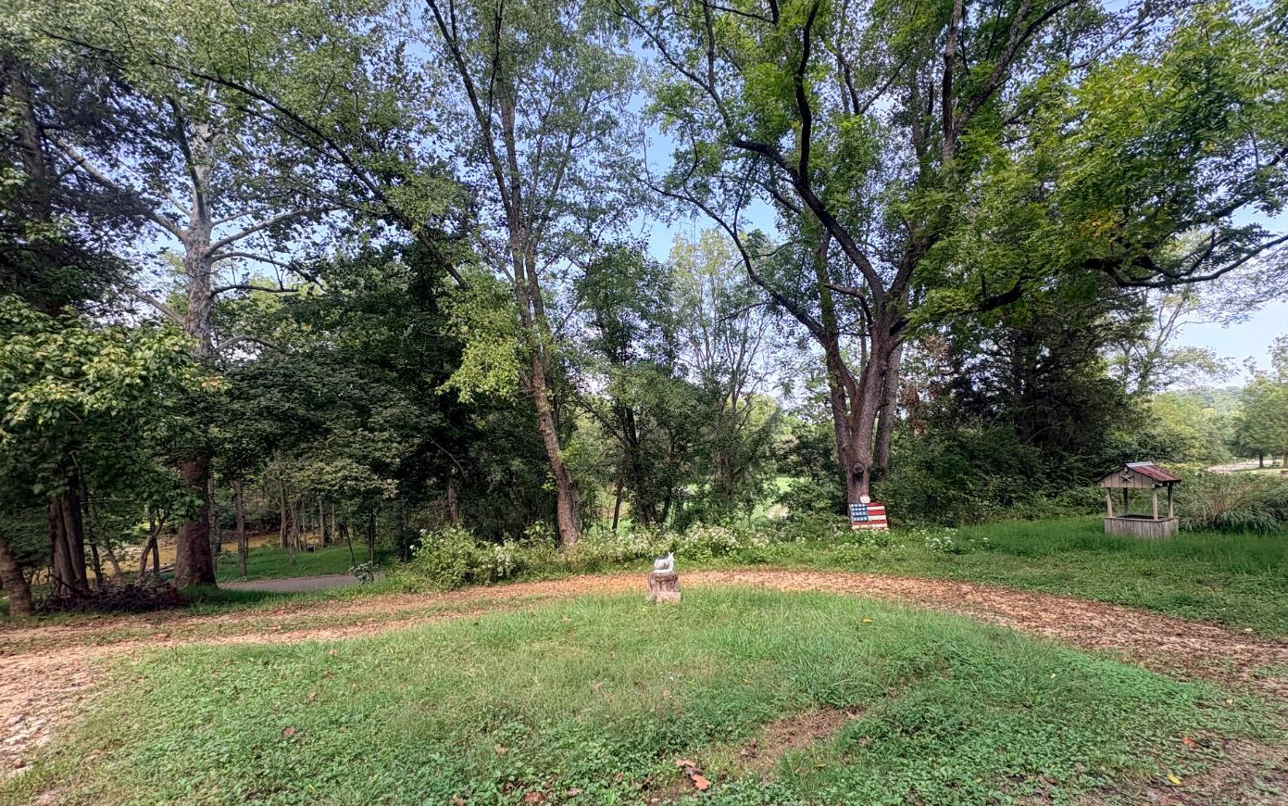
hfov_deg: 97.8
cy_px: 459
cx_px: 653
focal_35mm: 16
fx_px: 562
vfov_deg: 70.9
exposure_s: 1/304
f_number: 2.2
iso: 64
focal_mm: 2.22
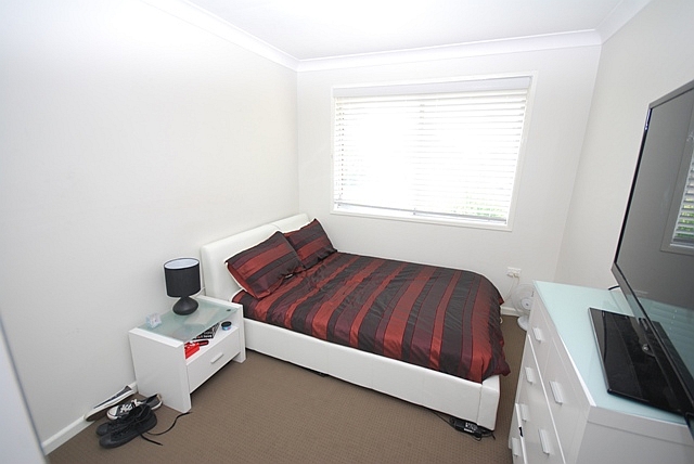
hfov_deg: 100.3
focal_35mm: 15
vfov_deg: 77.4
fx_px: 289
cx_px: 347
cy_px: 232
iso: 200
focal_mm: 10
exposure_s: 1/60
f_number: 4
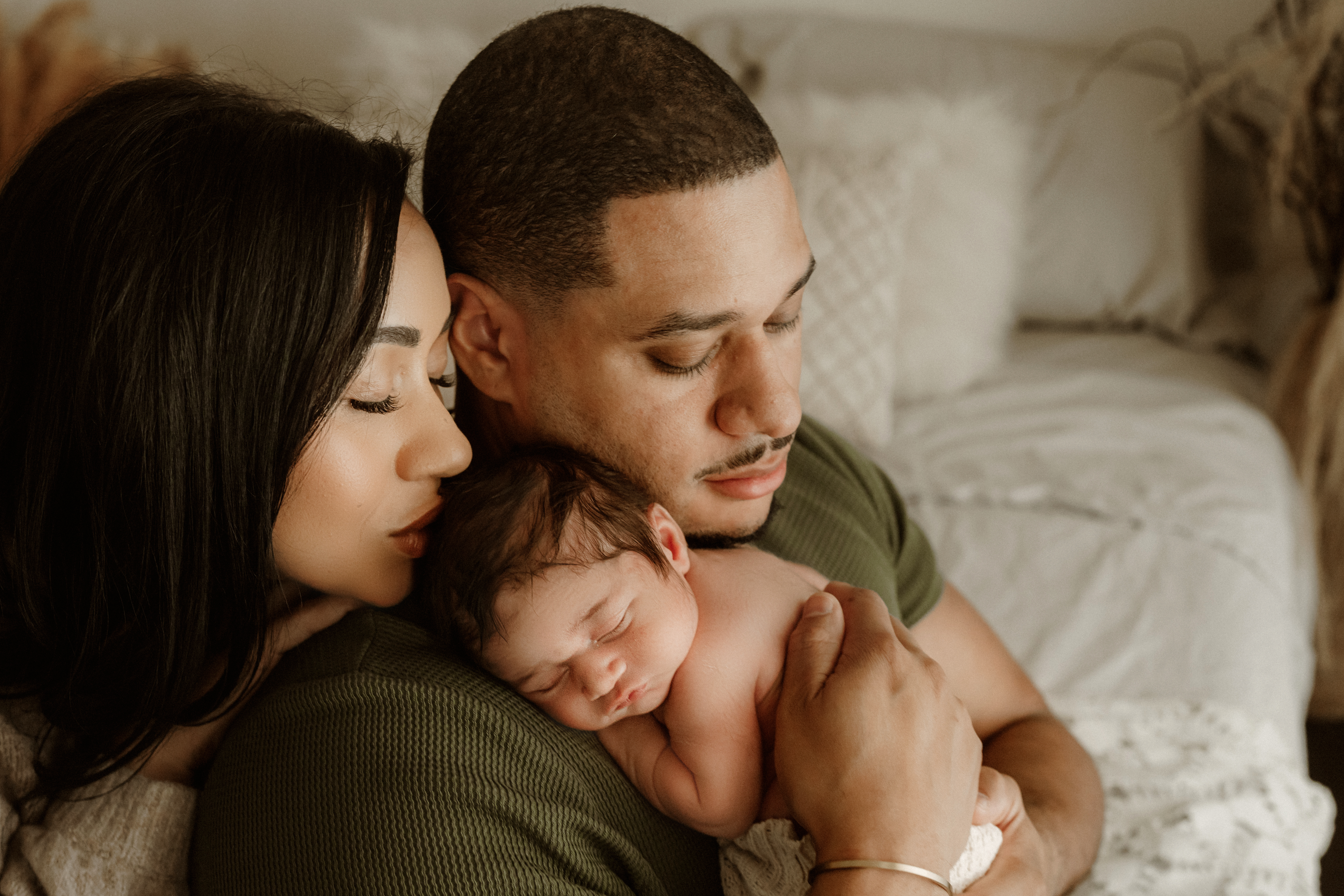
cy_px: 512
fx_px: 1605
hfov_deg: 45.1
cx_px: 523
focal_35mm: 43
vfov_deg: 31.1
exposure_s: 1/160
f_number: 3.2
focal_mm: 35
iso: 2000
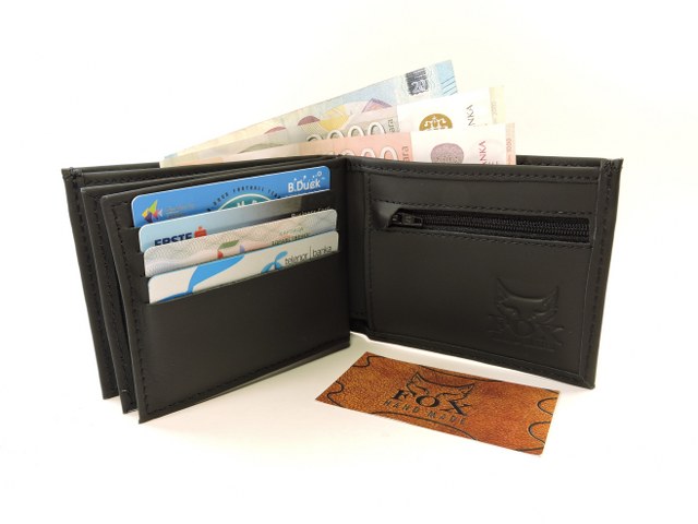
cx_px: 349
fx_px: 565
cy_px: 262
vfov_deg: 49.7
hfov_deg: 63.4
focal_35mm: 28
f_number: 3.5
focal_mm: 5
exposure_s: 1/160
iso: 100
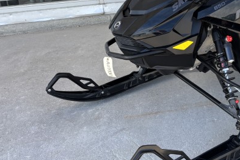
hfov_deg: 34.0
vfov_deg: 24.0
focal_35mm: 55
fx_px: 367
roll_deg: +4.1
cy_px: 20
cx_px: 222
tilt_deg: -17.5
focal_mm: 5.96
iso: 50
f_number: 1.6
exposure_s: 1/722
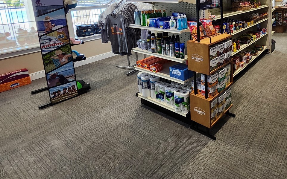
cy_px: 24
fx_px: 180
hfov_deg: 69.7
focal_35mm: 23
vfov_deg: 48.4
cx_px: 229
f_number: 2.2
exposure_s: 1/60
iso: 80
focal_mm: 1.74
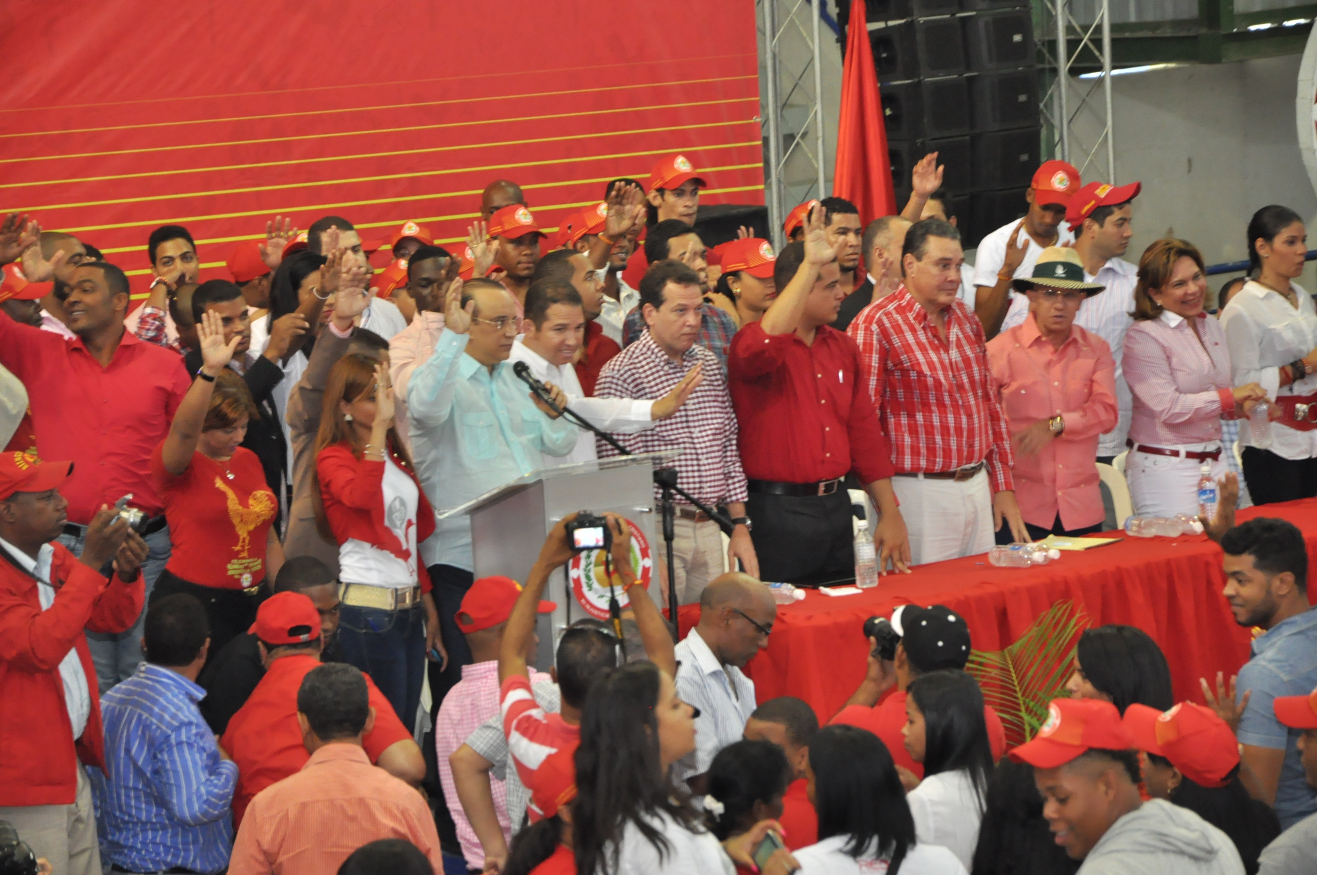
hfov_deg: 13.1
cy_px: 438
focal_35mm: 158
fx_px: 5755
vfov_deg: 8.7
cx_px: 658
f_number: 6.3
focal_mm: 105
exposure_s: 1/80
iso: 1600
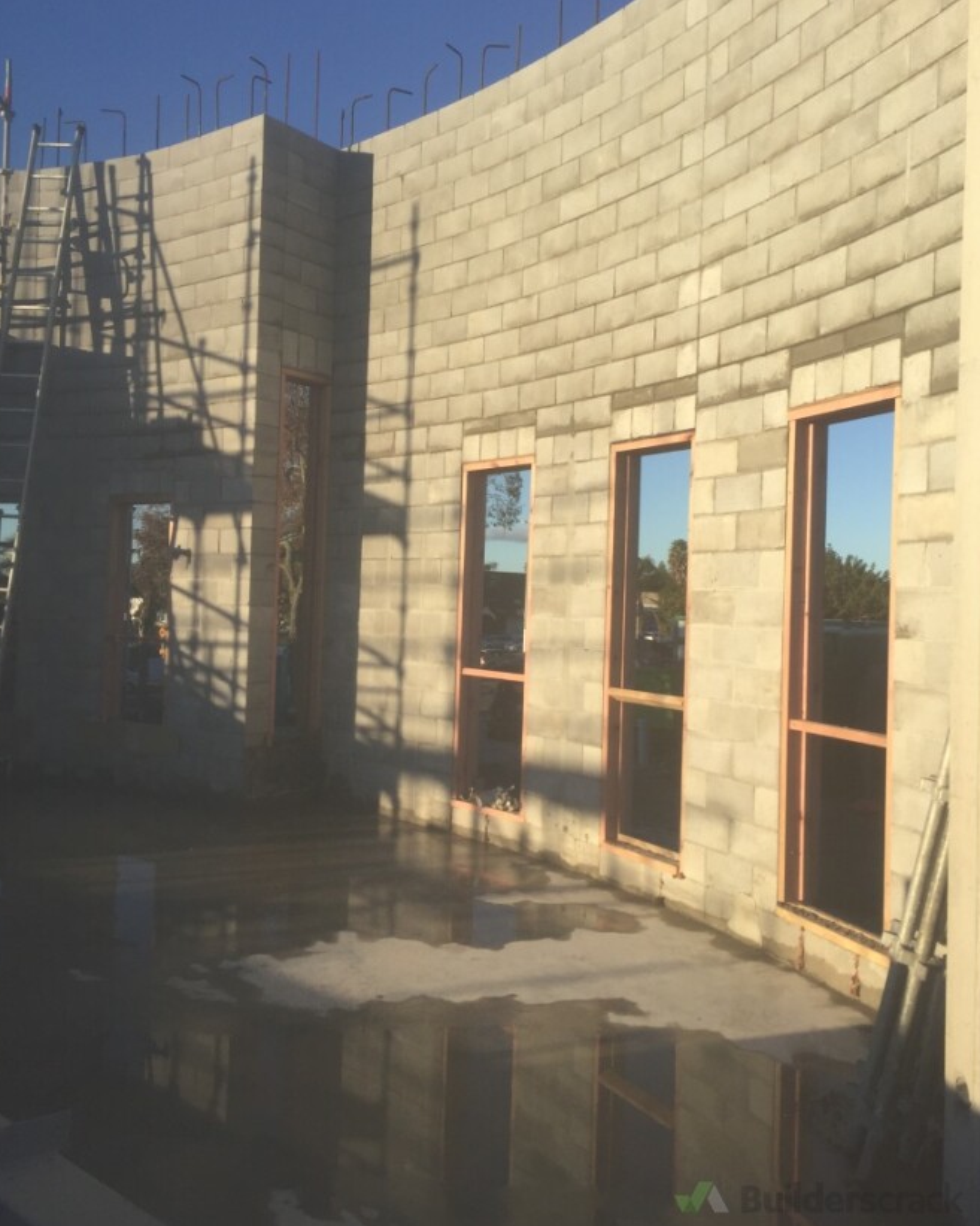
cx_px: 493
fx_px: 1125
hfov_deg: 47.1
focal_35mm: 31
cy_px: 574
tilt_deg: +3.1
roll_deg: -2.5
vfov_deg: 57.2
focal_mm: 4.15
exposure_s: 1/1130
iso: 32
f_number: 2.2
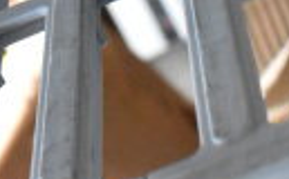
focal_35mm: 145
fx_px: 1140
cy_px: -245
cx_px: -18
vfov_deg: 8.3
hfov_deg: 14.2
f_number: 6.3
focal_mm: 20
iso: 6400
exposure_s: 1/640
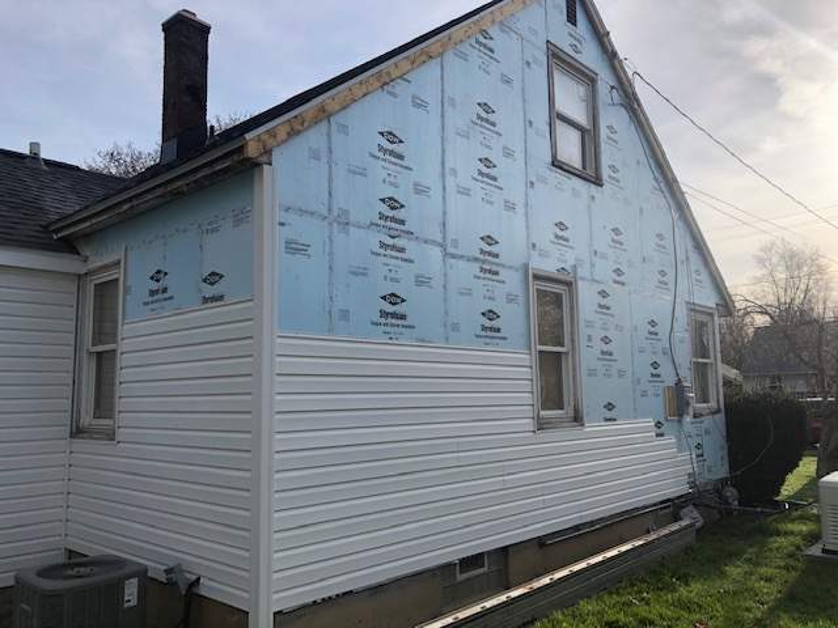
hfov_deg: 63.4
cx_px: 419
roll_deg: +1.0
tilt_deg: +6.7
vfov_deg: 49.7
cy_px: 314
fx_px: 678
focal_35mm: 28
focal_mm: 3.99
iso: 20
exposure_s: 1/1600
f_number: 1.8
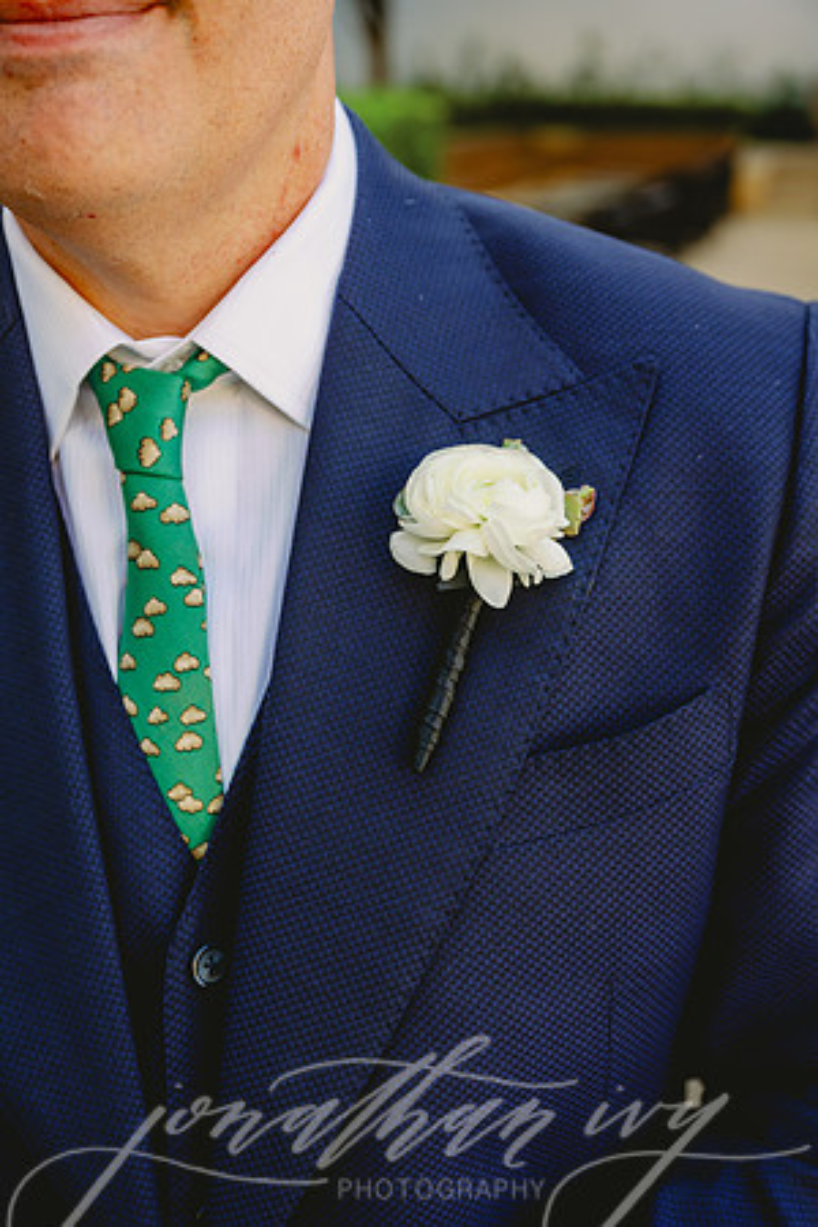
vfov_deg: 46.4
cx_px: 409
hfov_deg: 31.9
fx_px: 1431
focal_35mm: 42
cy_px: 614
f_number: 4
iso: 500
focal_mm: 42
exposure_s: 1/800
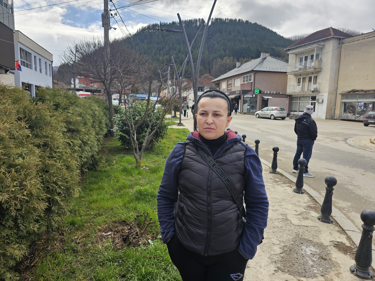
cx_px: 188
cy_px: 140
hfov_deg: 73.9
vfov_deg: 58.9
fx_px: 249
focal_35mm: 23
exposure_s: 1/415
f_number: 1.7
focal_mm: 6.3
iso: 10
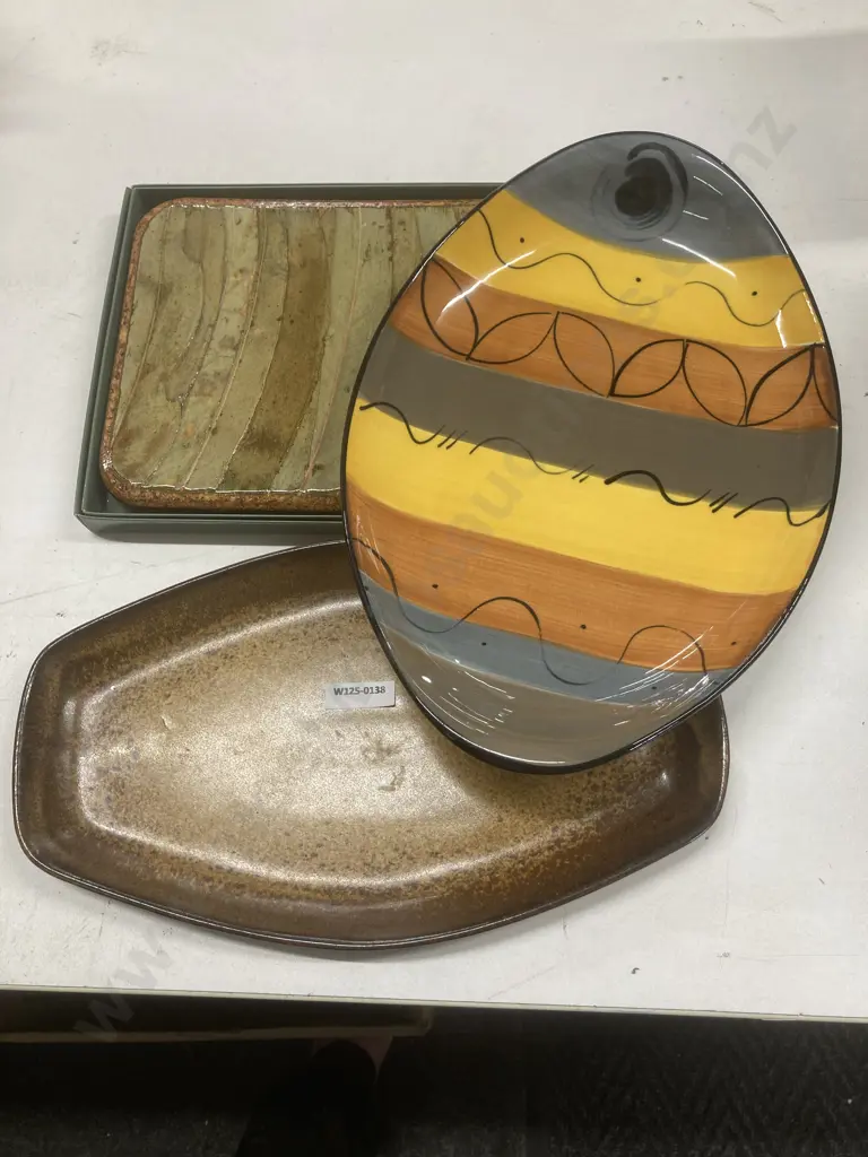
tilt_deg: -71.3
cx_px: 434
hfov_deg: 49.7
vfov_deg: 63.4
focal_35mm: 28
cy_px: 578
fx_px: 936
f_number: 1.8
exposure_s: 1/50
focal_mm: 3.99
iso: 64
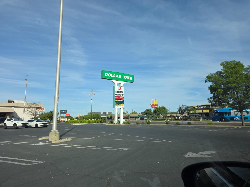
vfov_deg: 58.9
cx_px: 125
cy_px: 94
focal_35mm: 23
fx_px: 166
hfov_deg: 73.9
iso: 80
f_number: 1.7
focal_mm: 6.25
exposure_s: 1/2099
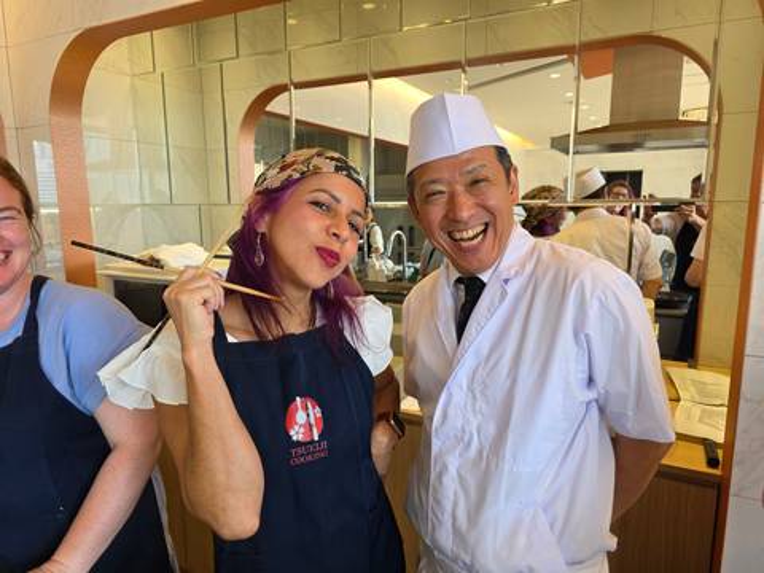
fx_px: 508
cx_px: 382
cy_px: 286
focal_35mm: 23
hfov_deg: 73.9
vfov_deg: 58.9
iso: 80
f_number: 1.7
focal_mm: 6.3
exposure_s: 1/180
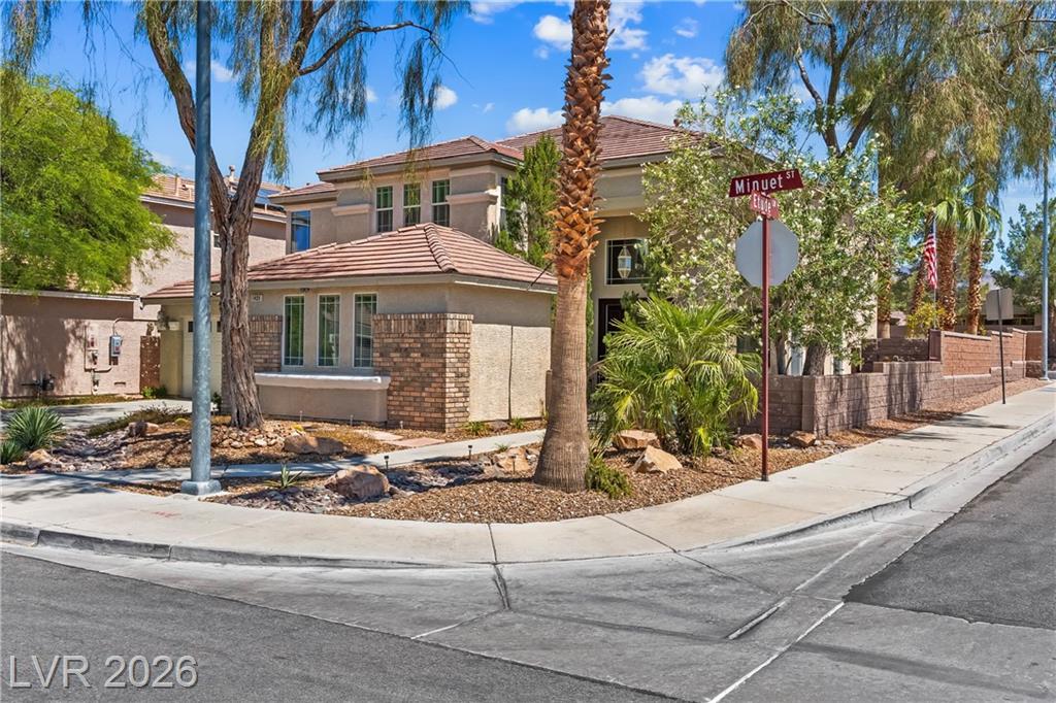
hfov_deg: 60.3
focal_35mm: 31
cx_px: 528
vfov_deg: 42.3
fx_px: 909
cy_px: 352
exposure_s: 1/8000
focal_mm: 21
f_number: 8
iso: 400
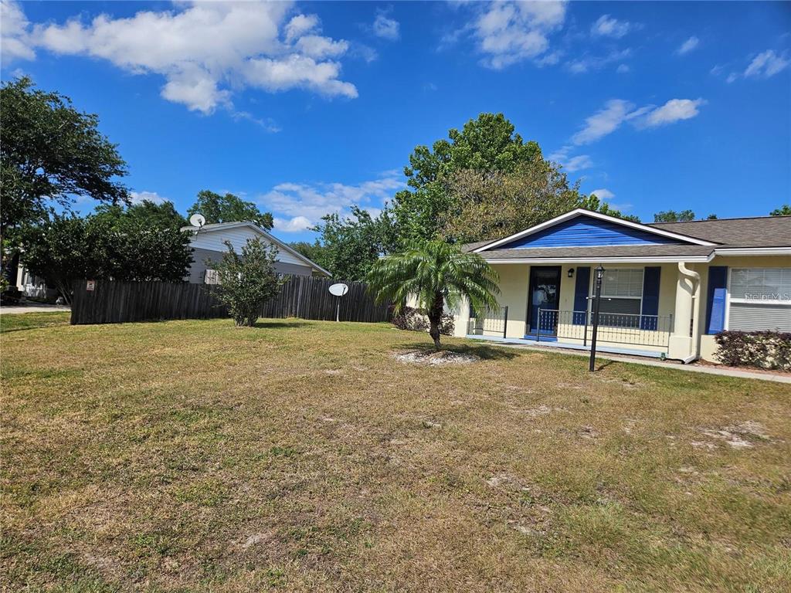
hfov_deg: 73.9
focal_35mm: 23
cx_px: 396
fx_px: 526
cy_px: 296
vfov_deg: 58.9
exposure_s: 1/2621
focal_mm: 5.4
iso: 25
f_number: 1.8
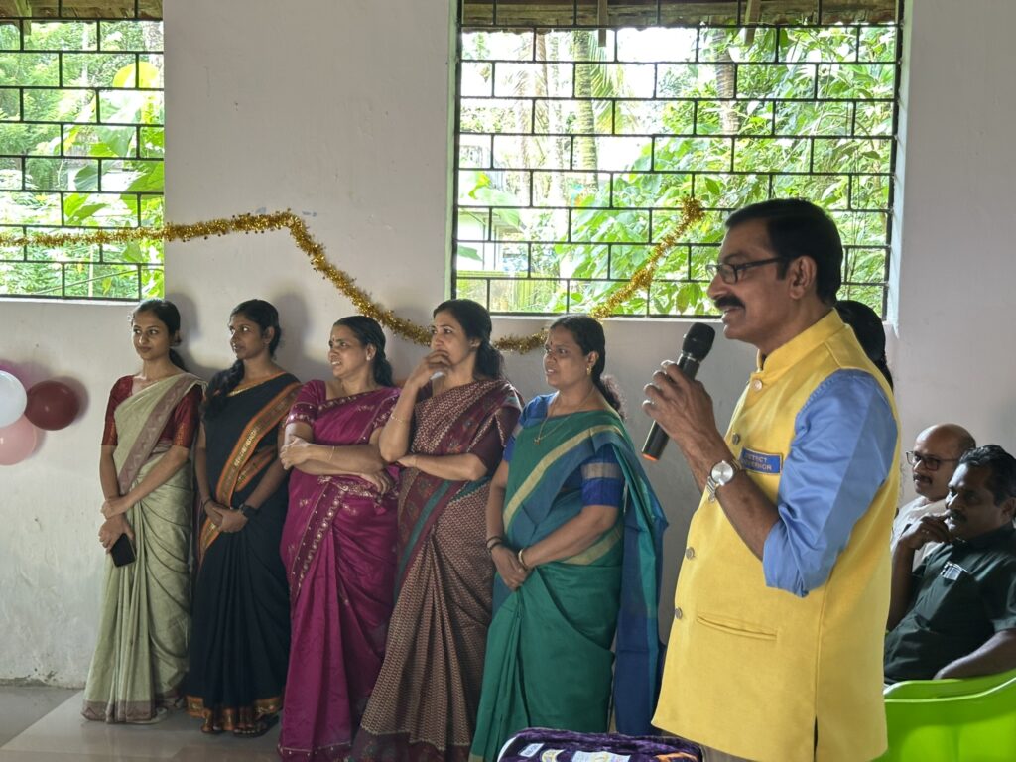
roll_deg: -0.7
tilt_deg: -3.3
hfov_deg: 39.7
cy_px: 381
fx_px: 1409
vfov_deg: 30.3
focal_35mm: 48
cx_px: 508
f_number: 1.78
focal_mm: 6.86
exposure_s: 1/50
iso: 80
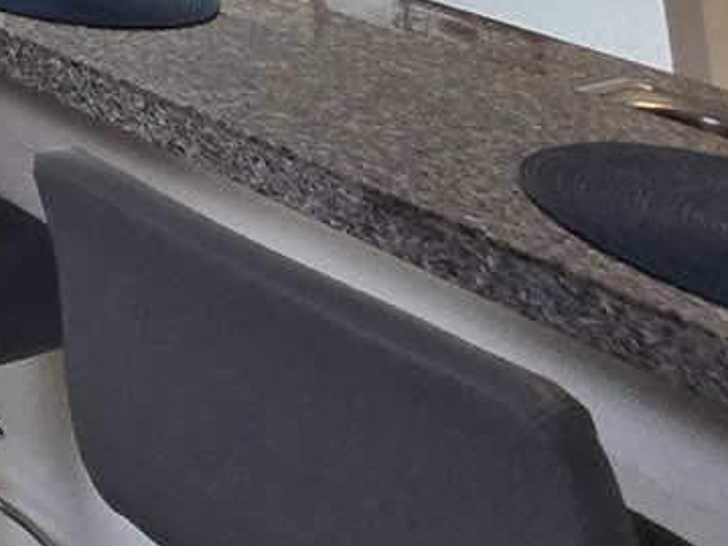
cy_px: -637
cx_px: -870
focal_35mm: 58
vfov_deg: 16.5
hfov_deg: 17.1
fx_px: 1219
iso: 80
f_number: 2.2
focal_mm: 1.7
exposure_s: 1/60
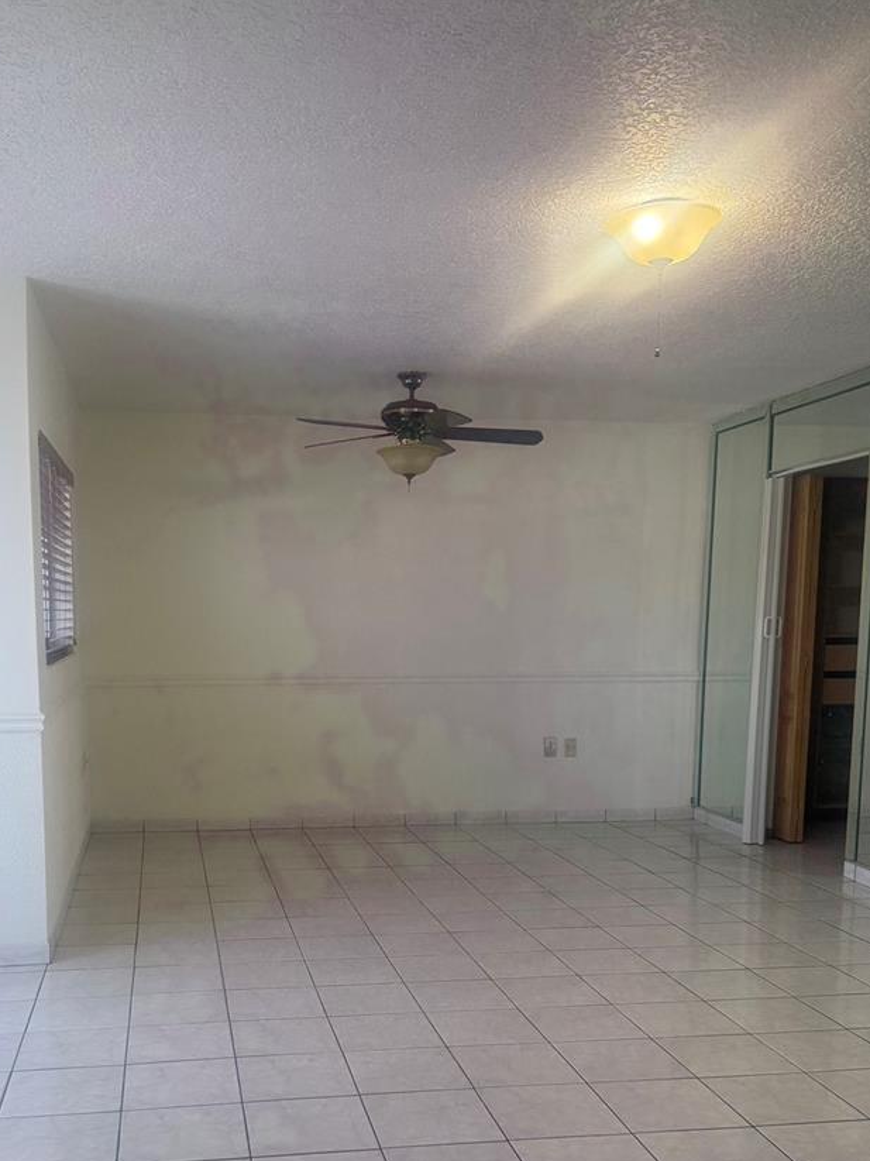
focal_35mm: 35
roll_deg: -0.5
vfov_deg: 51.6
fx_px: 1173
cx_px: 319
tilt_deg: -7.3
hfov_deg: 40.4
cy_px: 774
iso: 200
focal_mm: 6.76
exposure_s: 1/151
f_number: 1.78
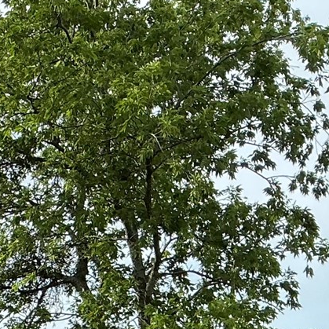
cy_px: 559
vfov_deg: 13.2
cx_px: -387
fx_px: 1301
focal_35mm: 121
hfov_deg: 12.3
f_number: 1.8
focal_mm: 3
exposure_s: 1/473
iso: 25
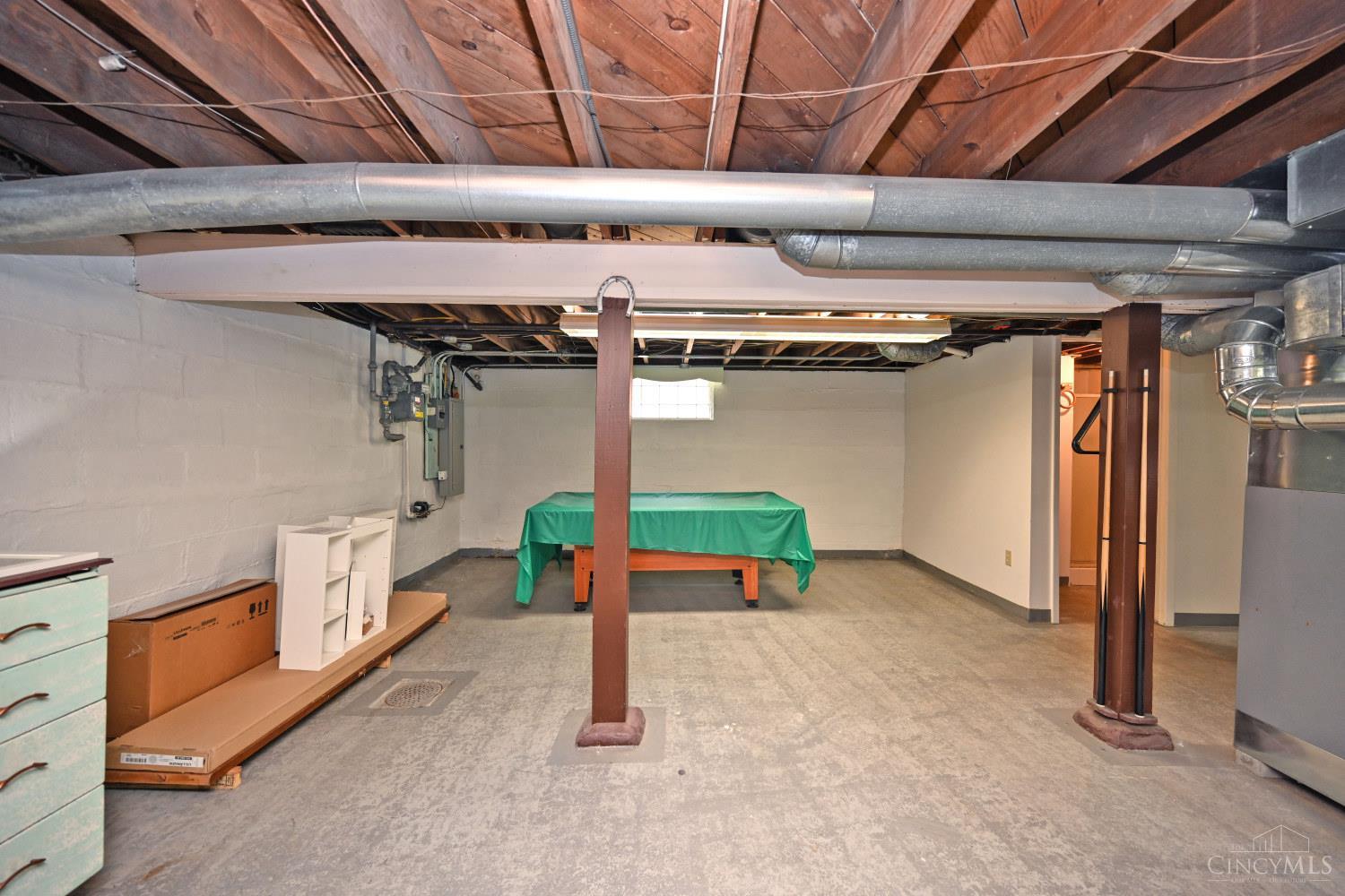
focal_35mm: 14
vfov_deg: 81.2
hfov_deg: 104.3
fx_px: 523
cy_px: 448
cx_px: 672
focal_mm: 14
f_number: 4
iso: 720
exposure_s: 1/60
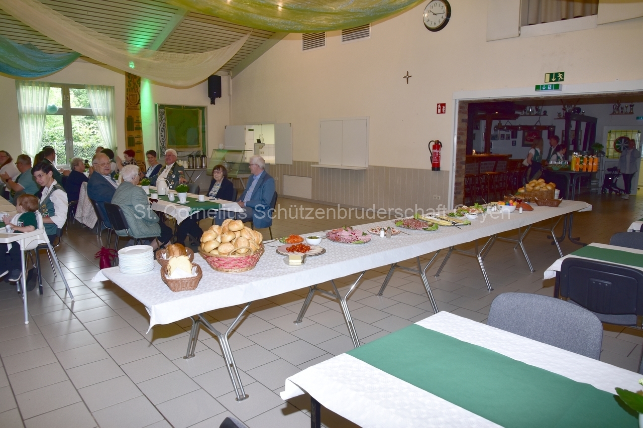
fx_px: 429
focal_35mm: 24
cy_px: 214
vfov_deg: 53.1
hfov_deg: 73.8
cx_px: 322
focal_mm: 16
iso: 640
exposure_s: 1/60
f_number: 6.3
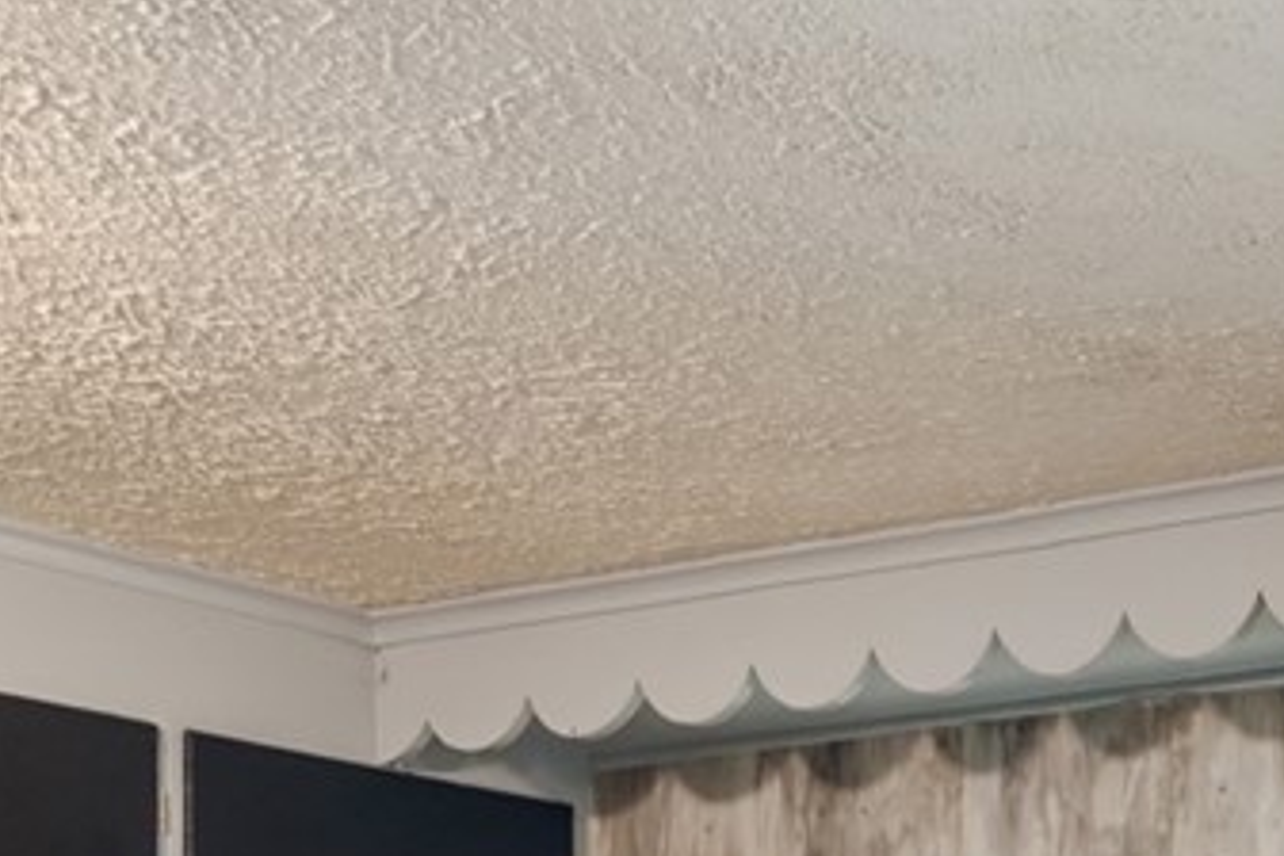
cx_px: 1983
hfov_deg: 18.8
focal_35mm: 94
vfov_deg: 13.1
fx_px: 3354
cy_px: 1546
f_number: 2.8
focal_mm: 15.5
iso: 400
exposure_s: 1/20
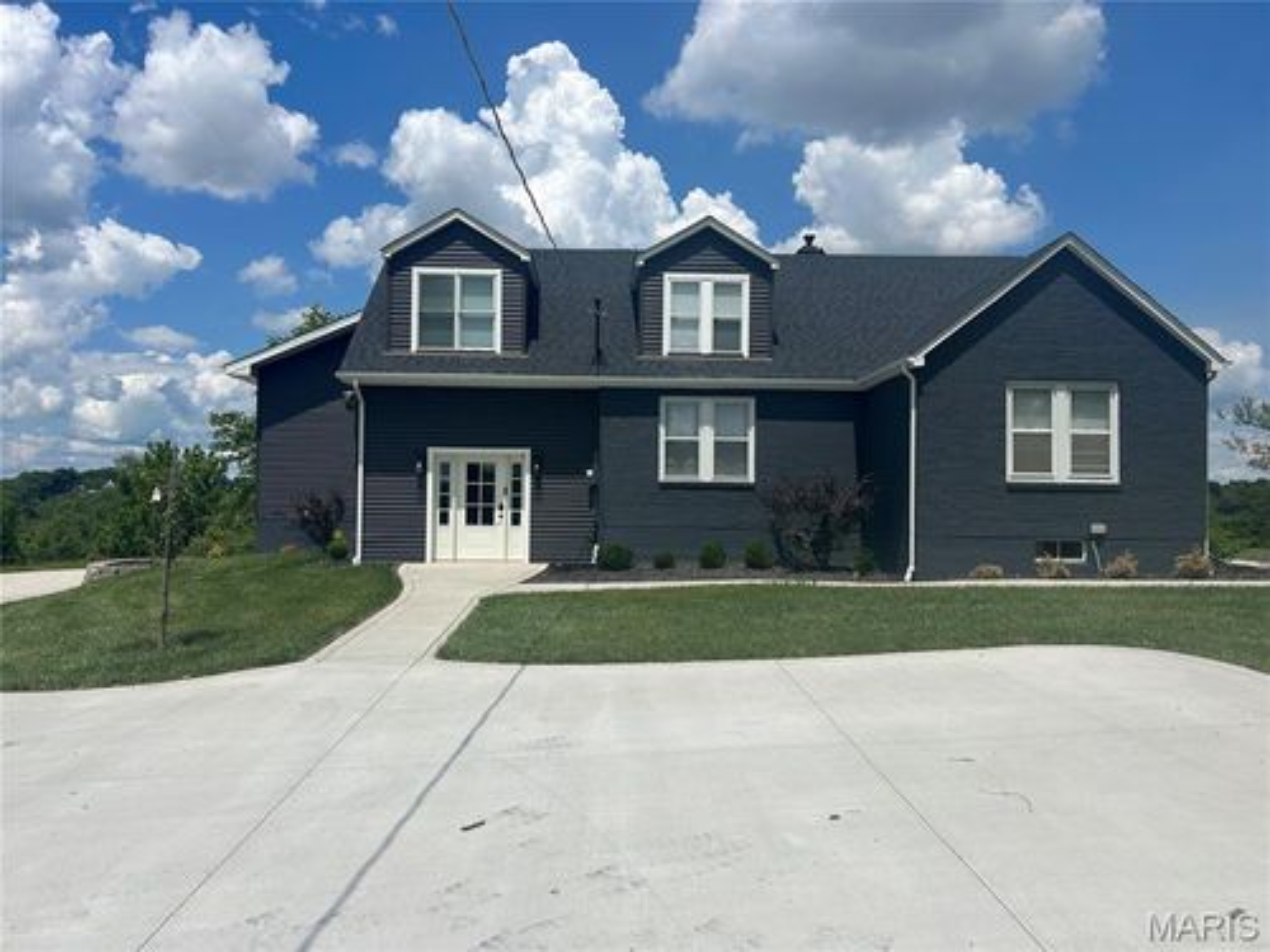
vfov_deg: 53.1
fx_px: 954
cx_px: 635
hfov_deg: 67.3
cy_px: 476
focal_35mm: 26
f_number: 1.5
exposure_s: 1/8696
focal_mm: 5.7
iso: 50
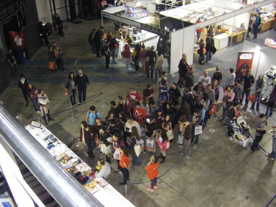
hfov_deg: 49.0
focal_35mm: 38
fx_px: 303
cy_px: 104
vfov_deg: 37.7
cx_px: 138
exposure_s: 1/50
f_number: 3.5
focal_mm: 6.3
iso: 800
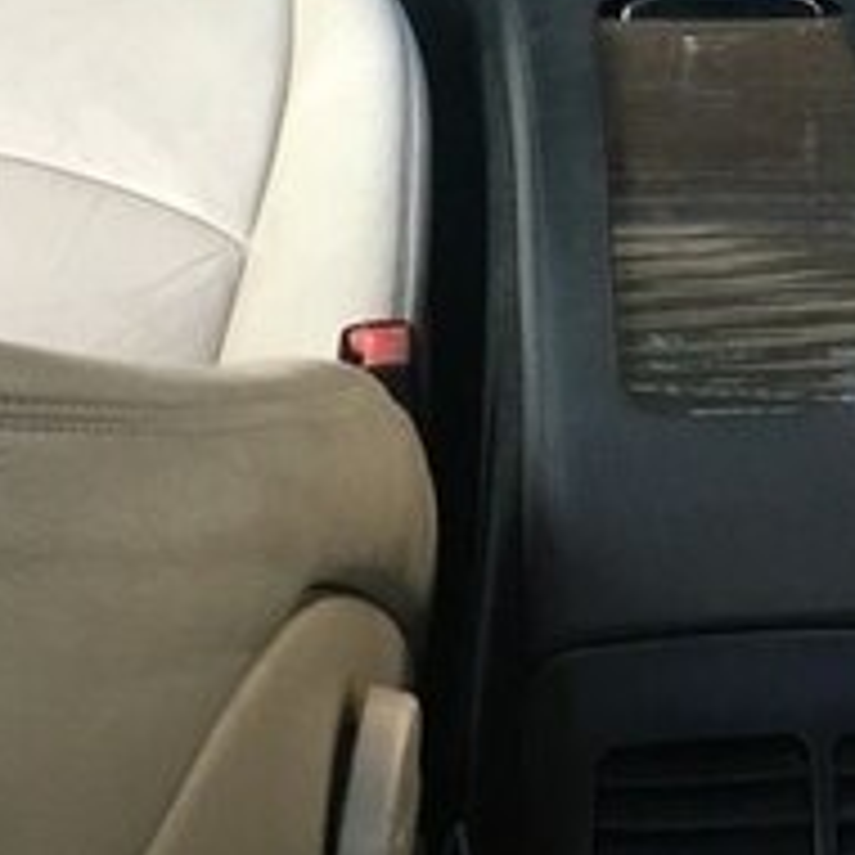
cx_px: 670
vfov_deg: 18.2
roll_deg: -3.6
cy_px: -245
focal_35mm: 89
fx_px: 2487
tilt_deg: -32.4
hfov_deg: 19.3
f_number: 2.2
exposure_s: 1/33
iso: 50
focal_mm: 4.15
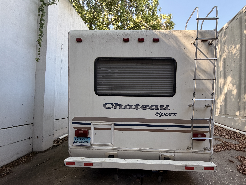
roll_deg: +0.1
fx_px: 114
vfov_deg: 77.9
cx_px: 139
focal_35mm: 16
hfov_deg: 94.0
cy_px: 102
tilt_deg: +0.9
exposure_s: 1/121
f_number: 2.2
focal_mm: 2.22
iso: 64
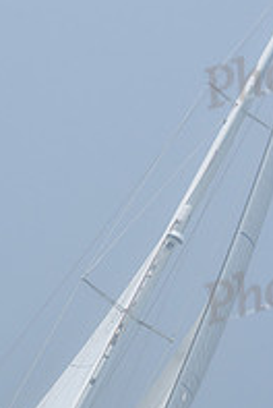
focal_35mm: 279
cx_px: 98
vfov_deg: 7.4
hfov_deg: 4.9
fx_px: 3162
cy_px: 193
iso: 320
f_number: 10
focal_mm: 95
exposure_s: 1/800
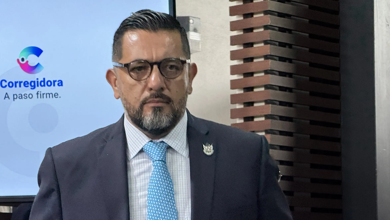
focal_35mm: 143
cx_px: 178
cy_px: 136
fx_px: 1479
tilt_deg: +6.8
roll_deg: +0.5
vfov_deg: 8.5
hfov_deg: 15.0
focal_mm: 15.66
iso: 160
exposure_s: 1/60
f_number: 2.8
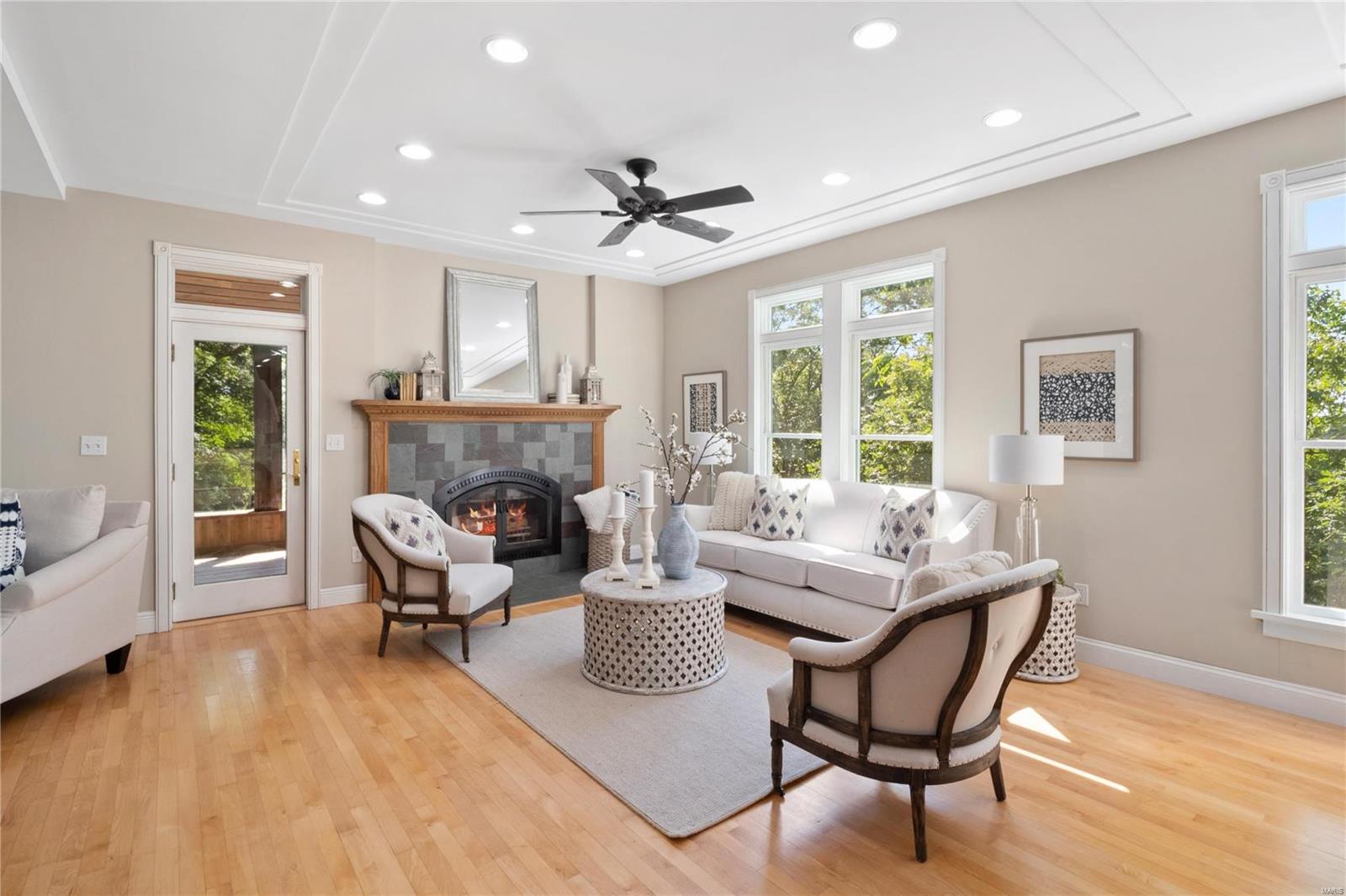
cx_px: 673
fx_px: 598
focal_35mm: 16
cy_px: 448
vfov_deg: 73.7
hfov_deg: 96.7
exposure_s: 1/10
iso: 400
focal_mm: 8
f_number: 10
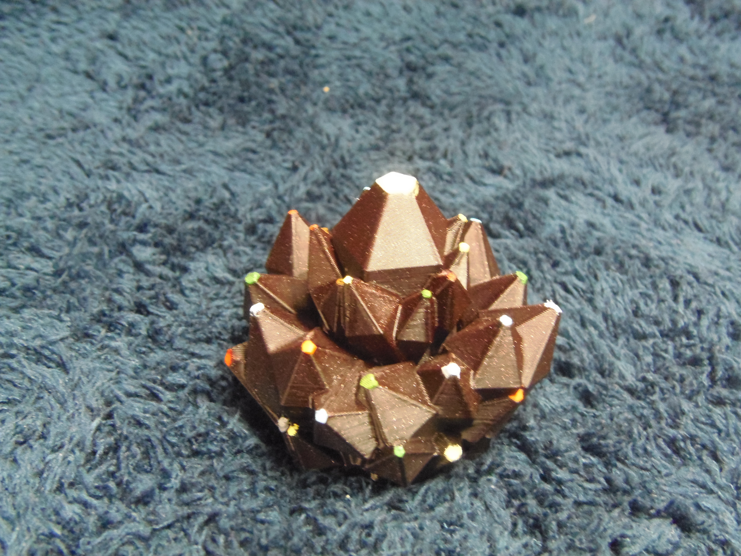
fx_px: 642
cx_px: 370
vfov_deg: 46.8
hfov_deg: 60.0
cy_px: 278
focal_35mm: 30
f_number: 3.2
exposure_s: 1/8
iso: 640
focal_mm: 5.5
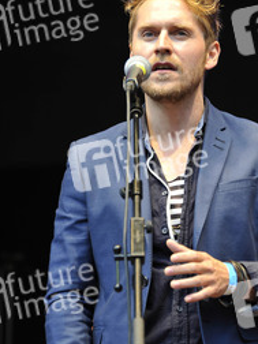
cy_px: 228
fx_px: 2951
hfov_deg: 5.0
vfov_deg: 6.7
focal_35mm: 297
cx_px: 177
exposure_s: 1/160
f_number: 5.3
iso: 800
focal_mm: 195
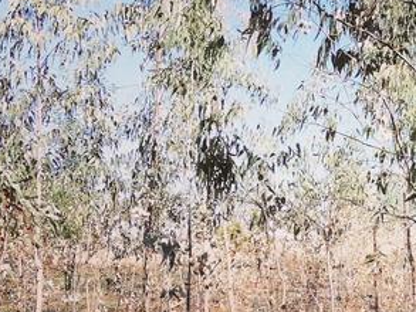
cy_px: 199
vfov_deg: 20.7
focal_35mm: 71
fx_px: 854
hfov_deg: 25.3
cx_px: 463
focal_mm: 4.25
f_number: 1.8
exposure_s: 1/640
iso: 100
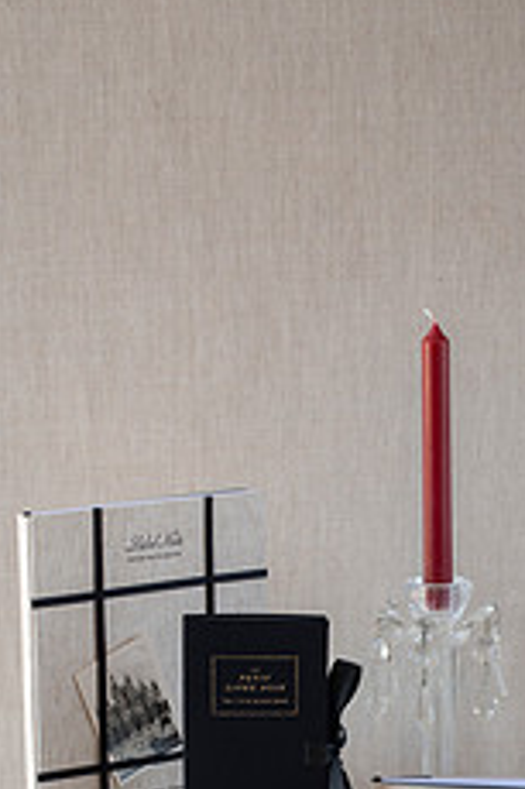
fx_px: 2147
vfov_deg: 20.4
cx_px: 237
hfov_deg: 13.9
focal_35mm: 98
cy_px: 724
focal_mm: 50
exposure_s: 1/5
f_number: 13
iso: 200
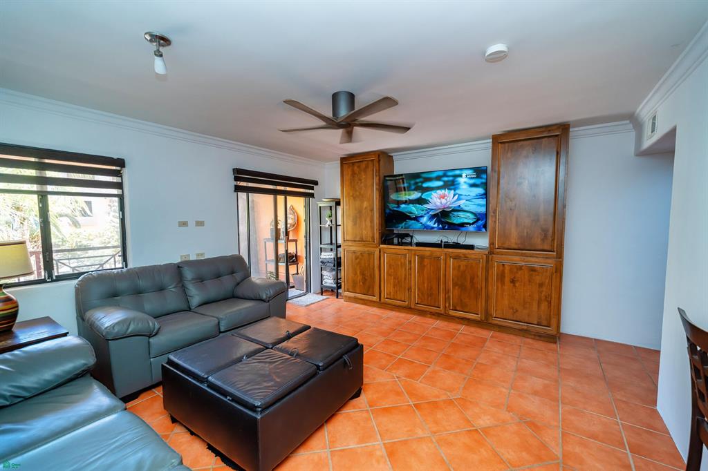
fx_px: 275
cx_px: 354
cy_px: 236
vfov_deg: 81.2
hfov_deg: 104.3
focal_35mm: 14
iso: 400
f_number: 4
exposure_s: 1/60
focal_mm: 14
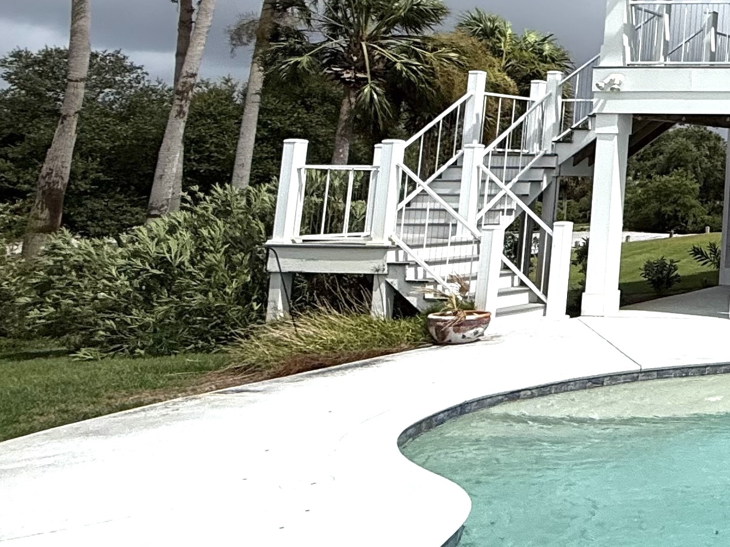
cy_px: 67
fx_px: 970
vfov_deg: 30.3
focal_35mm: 46
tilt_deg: +8.9
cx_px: 1120
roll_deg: -0.3
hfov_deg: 27.2
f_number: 2.2
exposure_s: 1/4762
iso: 50
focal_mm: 2.22
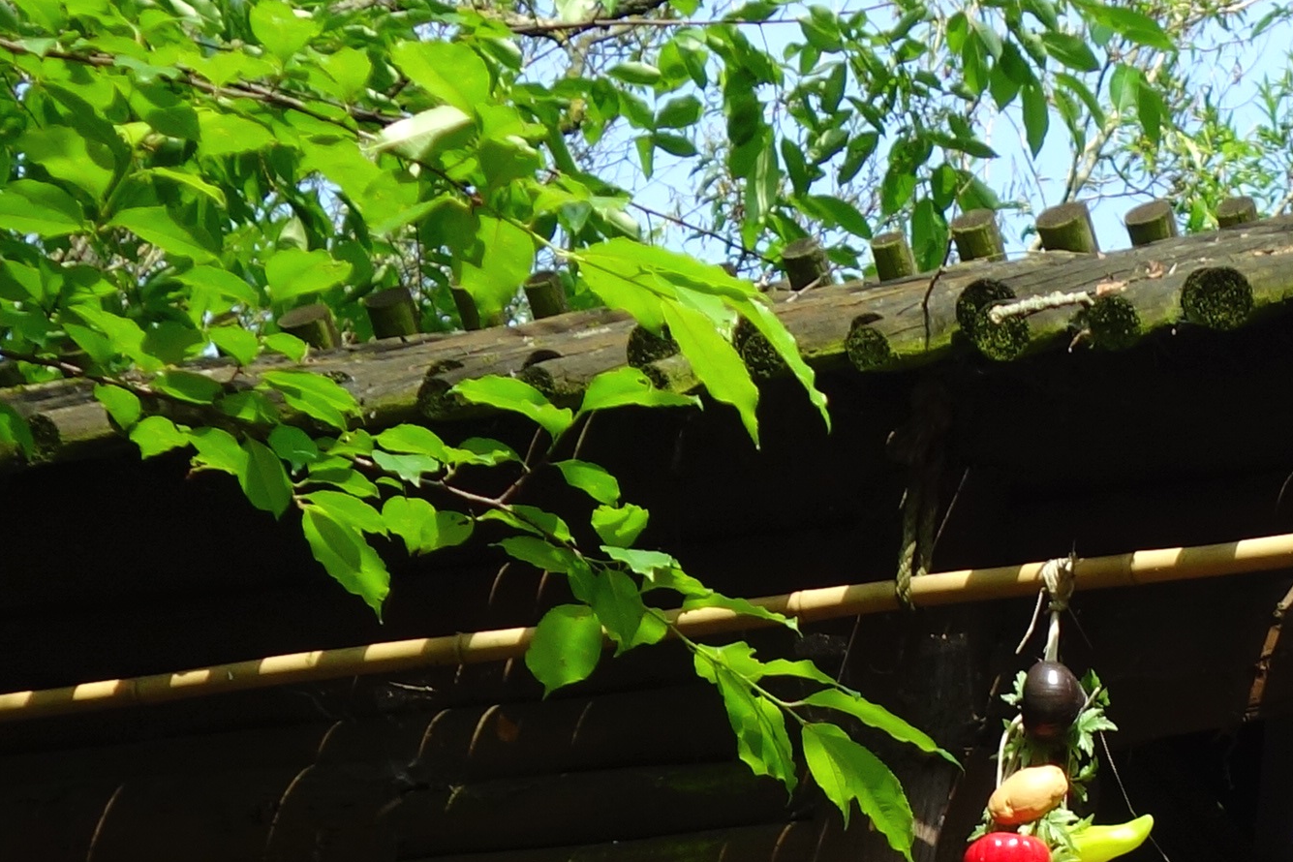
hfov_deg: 12.4
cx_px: 1269
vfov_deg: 8.2
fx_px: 5890
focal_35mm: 164
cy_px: 1222
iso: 125
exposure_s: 1/800
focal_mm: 14.93
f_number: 2.8
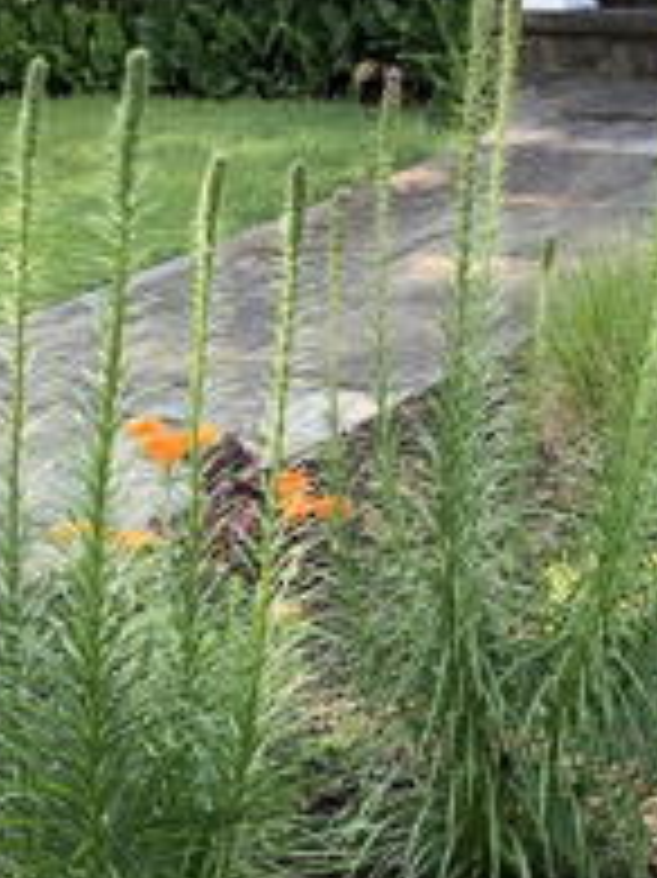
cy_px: 1324
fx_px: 2913
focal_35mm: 115
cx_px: -90
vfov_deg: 15.7
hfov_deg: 12.6
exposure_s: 1/125
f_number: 1.8
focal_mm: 3.99
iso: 20
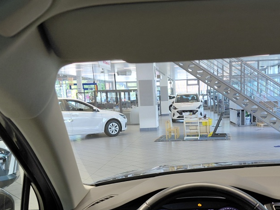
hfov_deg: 45.3
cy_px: 160
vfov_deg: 34.3
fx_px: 332
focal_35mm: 41
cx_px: 178
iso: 160
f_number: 1.8
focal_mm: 4.69
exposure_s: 1/60
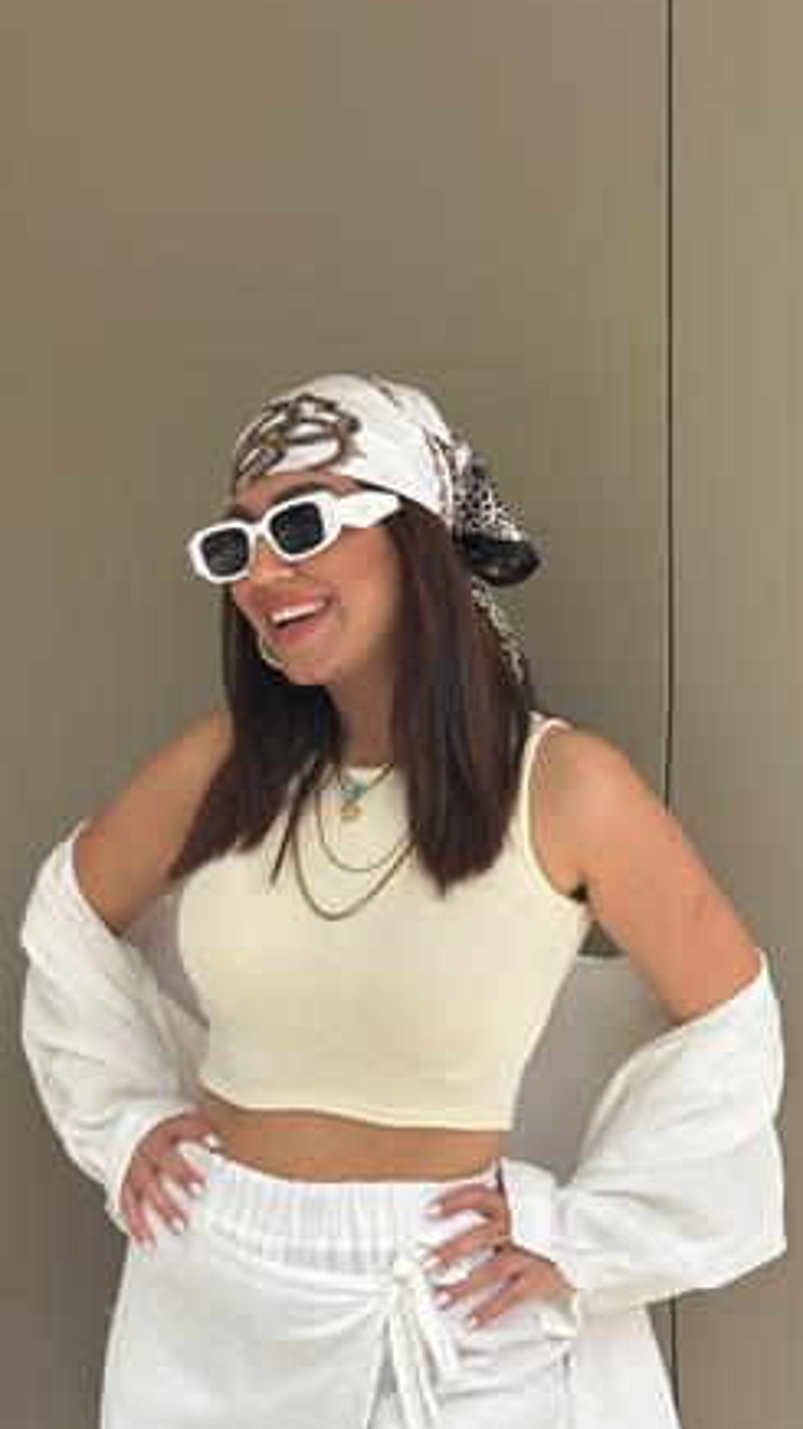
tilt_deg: -2.8
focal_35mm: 64
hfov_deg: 18.8
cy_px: 824
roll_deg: +0.3
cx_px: 341
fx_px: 2424
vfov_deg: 32.8
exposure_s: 1/1100
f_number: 1.78
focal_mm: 6.76
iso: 100
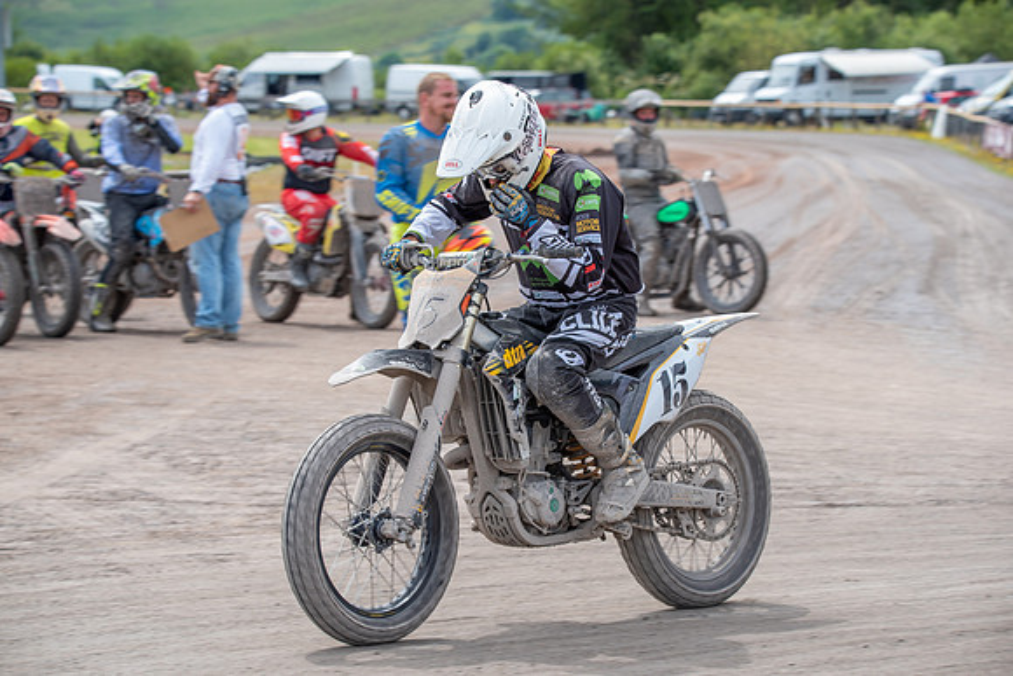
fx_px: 4222
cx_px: 506
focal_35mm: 150
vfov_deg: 9.2
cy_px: 338
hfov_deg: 13.7
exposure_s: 1/250
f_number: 7.1
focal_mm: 150
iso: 200
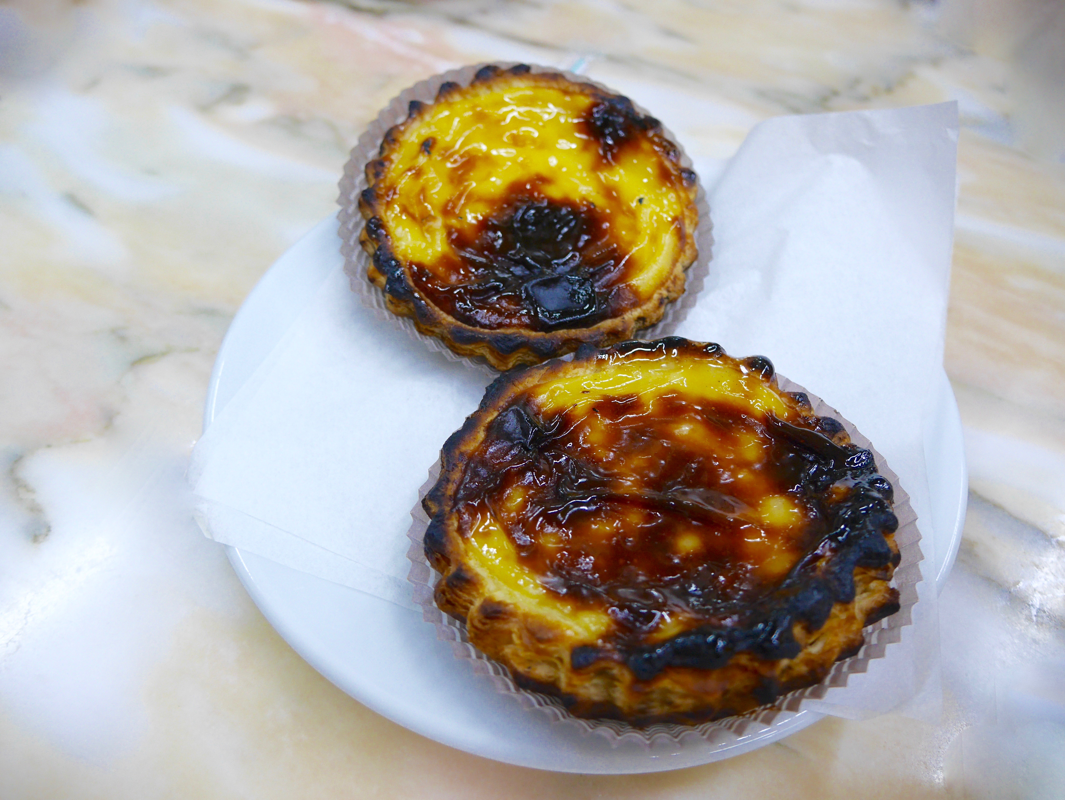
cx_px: 532
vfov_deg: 49.8
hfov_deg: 63.4
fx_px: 862
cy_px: 400
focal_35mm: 28
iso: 400
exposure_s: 1/60
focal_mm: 14
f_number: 3.5
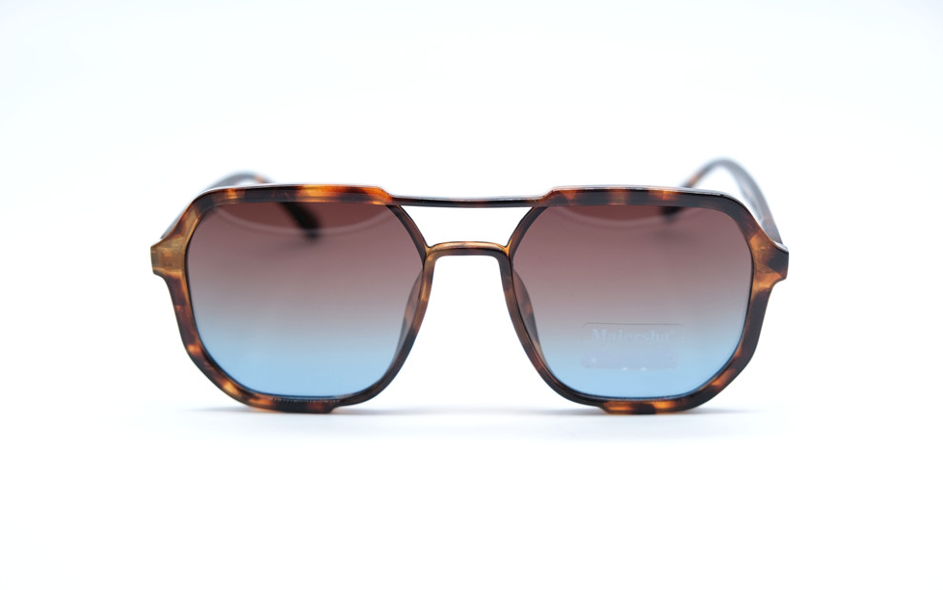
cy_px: 302
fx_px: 1311
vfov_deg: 25.3
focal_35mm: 51
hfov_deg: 39.6
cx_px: 463
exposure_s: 1/150
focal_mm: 32.9
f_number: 4
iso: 160
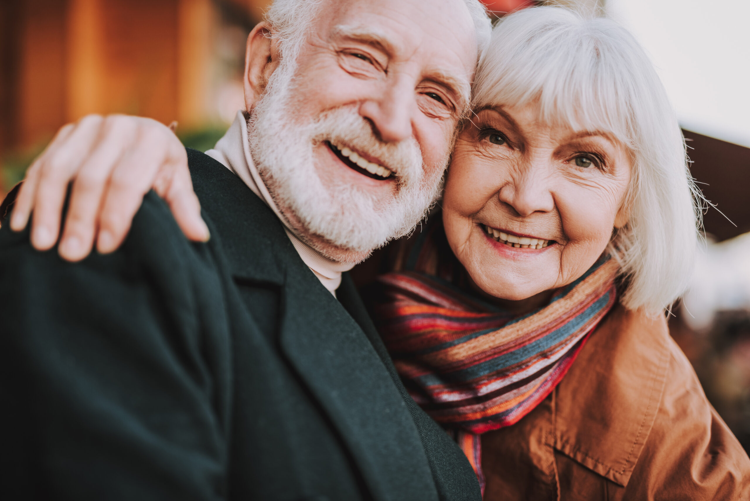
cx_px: 375
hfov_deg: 39.6
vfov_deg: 27.0
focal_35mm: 50
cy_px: 250
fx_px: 1042
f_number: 1.4
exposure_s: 1/640
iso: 100
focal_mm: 50
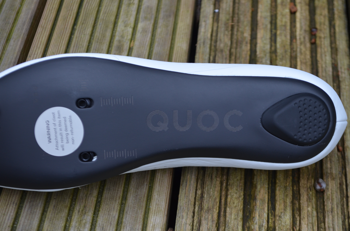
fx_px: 655
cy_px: 116
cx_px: 175
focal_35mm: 68
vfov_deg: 20.1
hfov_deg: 29.9
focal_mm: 45
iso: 360
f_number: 5.6
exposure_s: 1/125
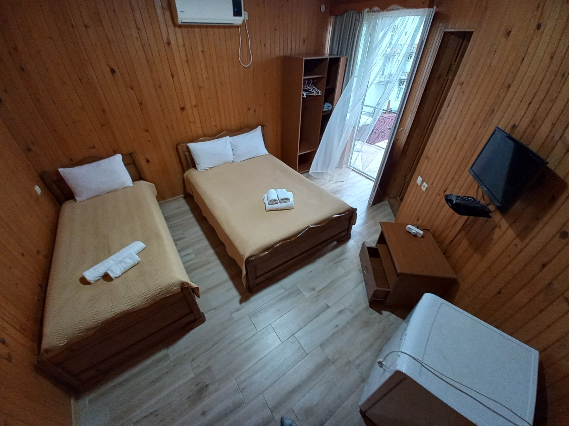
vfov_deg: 89.9
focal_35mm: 13
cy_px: 213
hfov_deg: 106.2
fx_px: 214
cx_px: 284
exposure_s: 1/25
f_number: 2.2
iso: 200
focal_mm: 1.42
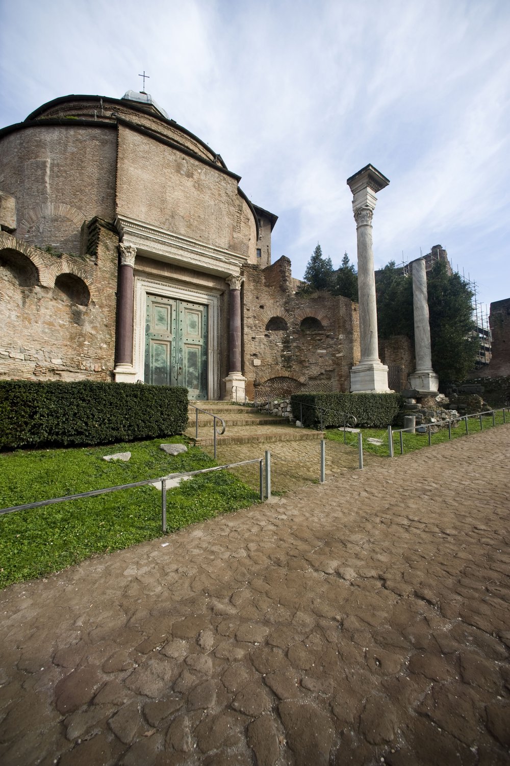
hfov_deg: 81.2
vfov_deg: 104.3
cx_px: 255
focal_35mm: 14
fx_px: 298
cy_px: 383
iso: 200
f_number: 8
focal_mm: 14
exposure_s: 1/250
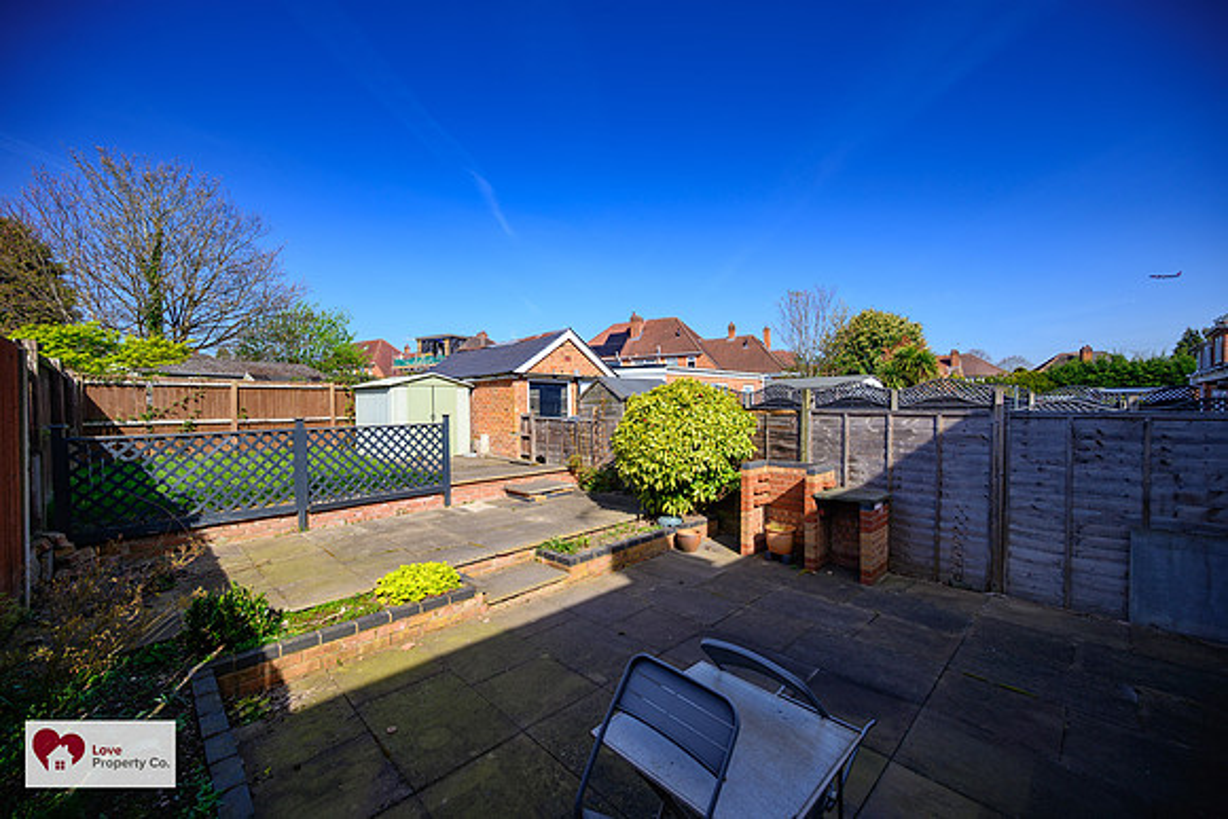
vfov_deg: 81.2
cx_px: 614
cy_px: 410
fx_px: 478
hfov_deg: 104.2
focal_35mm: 14
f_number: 5
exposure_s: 1/640
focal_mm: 14
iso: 100
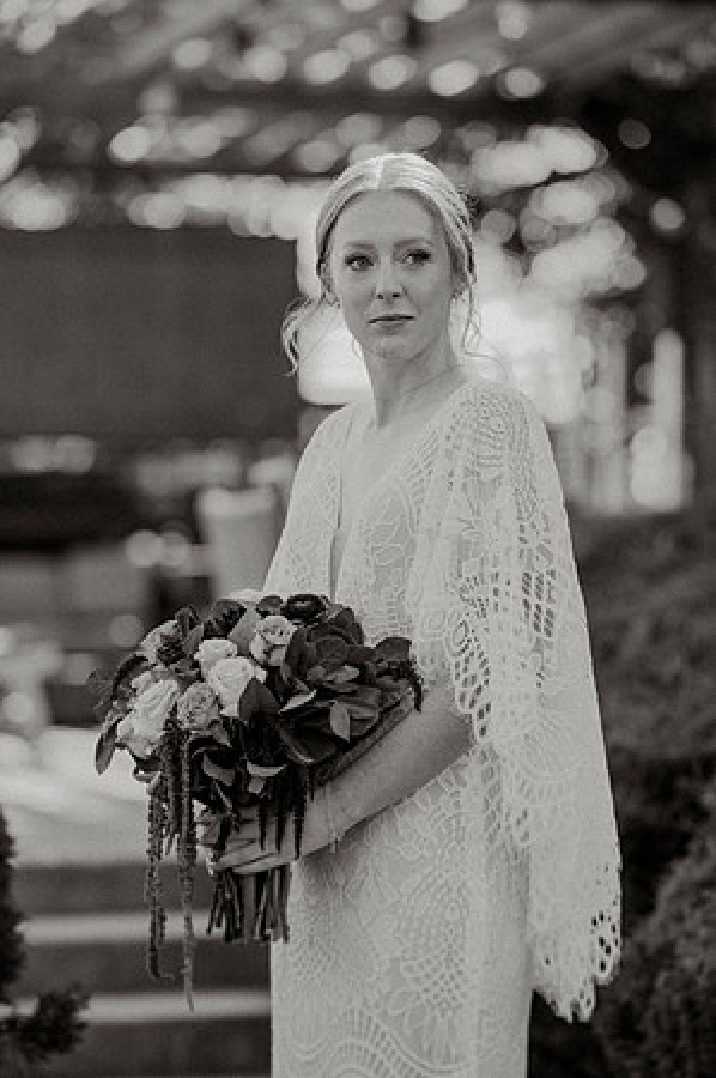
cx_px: 358
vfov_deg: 19.5
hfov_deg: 13.0
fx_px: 3140
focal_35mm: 105
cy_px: 539
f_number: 2.2
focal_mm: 105
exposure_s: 1/640
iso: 100
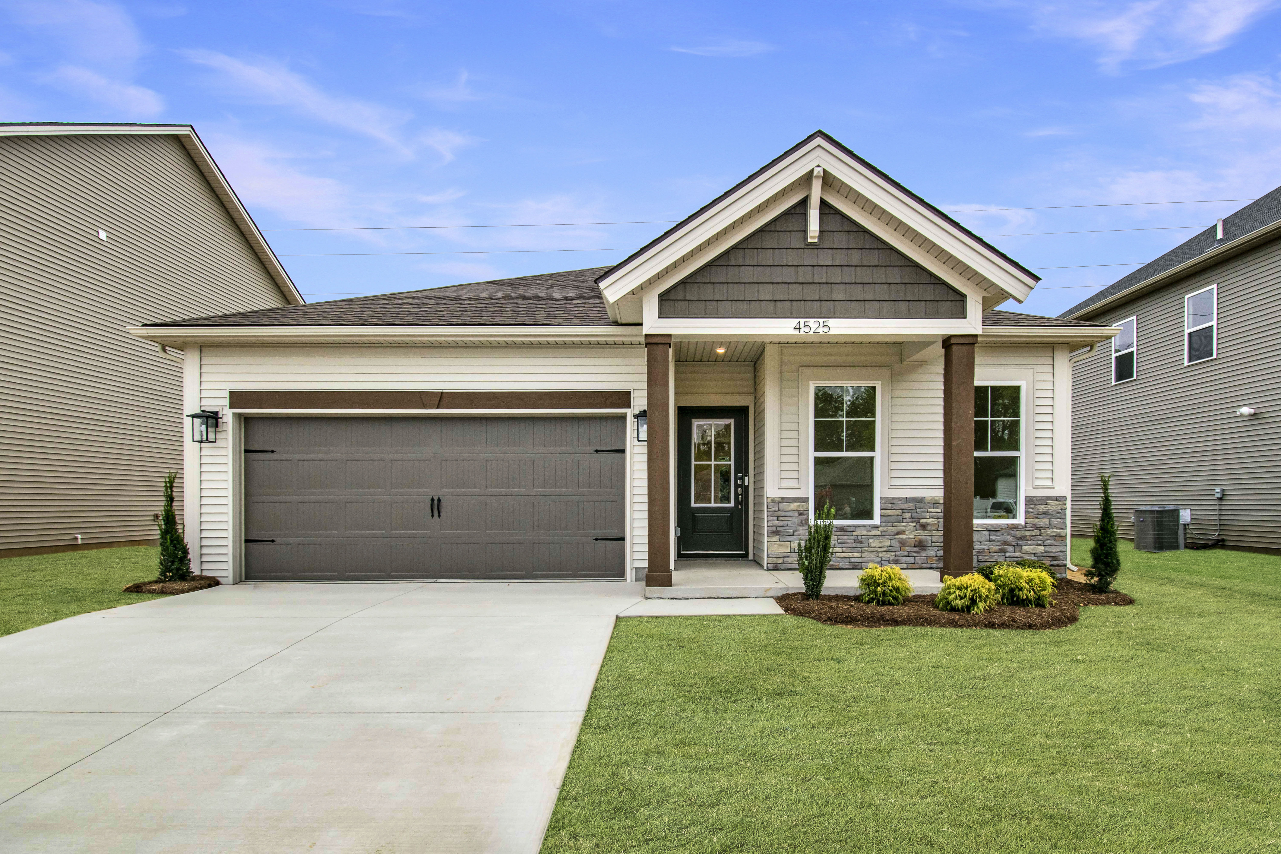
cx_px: 640
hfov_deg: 95.0
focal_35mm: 16
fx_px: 587
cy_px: 427
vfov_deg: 72.1
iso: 220
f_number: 8
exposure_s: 1/250
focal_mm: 11
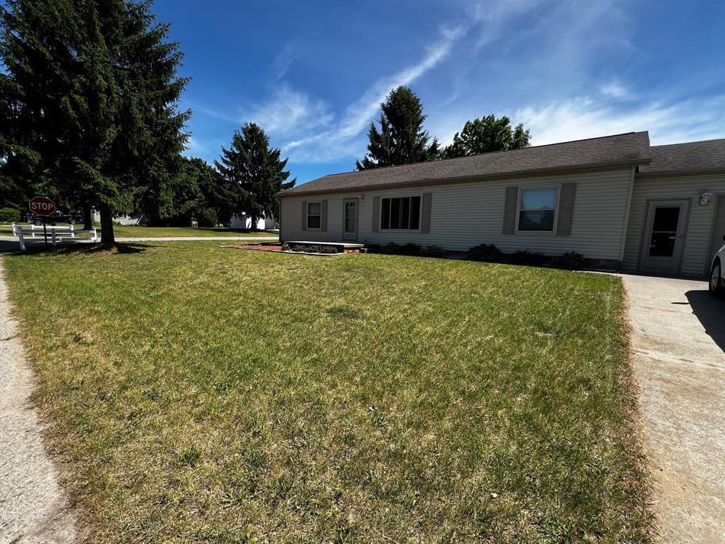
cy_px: 275
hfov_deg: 102.1
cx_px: 357
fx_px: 293
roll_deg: -2.4
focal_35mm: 14
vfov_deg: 85.7
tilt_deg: -7.1
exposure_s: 1/951
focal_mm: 1.57
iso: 32
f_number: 1.8
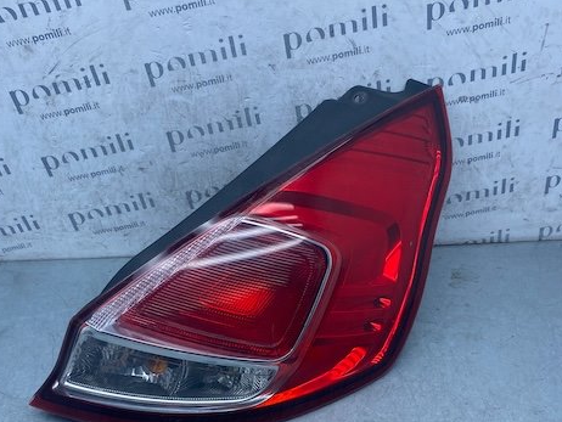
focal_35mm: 36
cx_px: 276
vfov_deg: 38.4
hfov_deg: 51.3
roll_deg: -0.4
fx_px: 585
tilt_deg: -43.4
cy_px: 327
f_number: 1.8
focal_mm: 4.25
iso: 32
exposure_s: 1/793
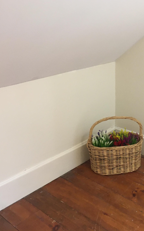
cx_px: 119
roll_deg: -2.3
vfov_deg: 47.2
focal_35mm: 42
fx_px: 264
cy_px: 113
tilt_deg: -19.7
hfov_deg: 29.7
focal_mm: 4.15
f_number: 2.2
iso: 160
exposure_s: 1/30
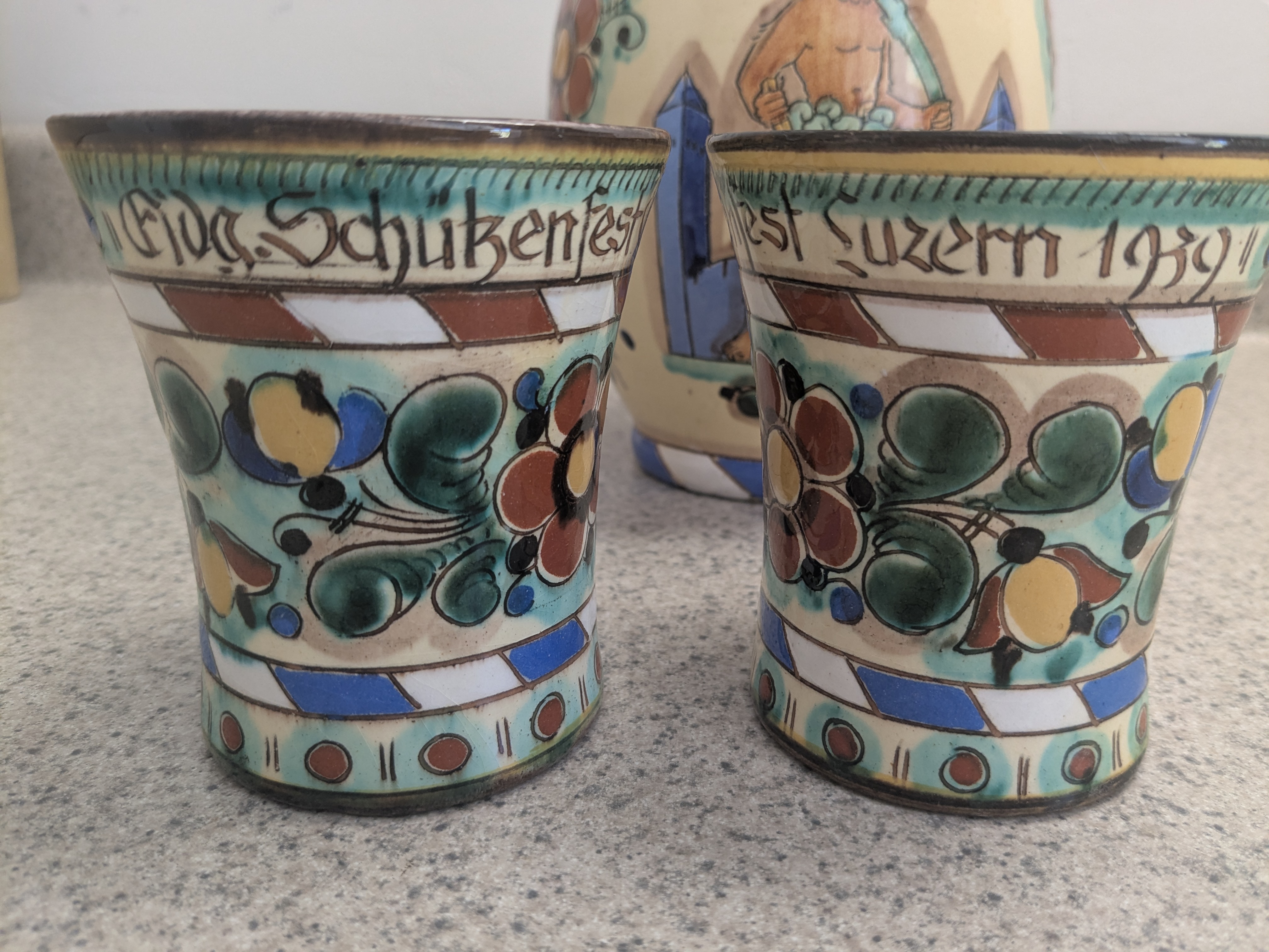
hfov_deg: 65.3
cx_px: 634
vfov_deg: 51.4
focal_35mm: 27
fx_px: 990
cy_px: 476
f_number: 1.73
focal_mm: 4.38
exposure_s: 1/30
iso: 87
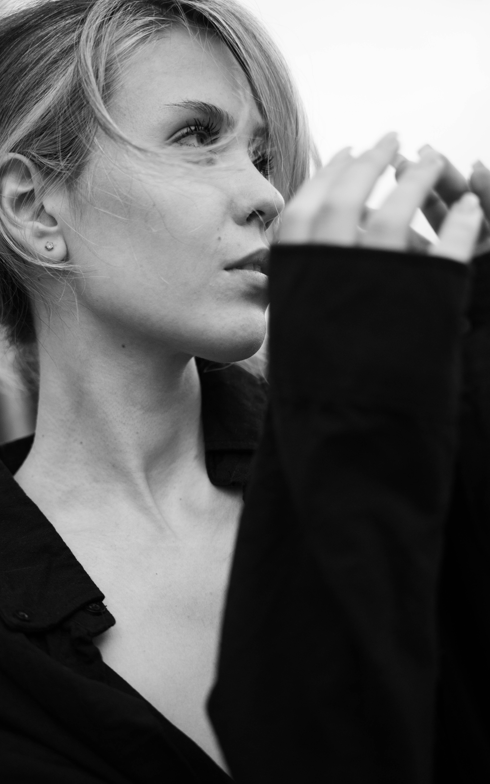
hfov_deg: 29.2
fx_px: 940
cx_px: 240
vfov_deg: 45.3
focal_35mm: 44
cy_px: 393
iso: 1600
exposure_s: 1/640
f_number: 2.8
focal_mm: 43
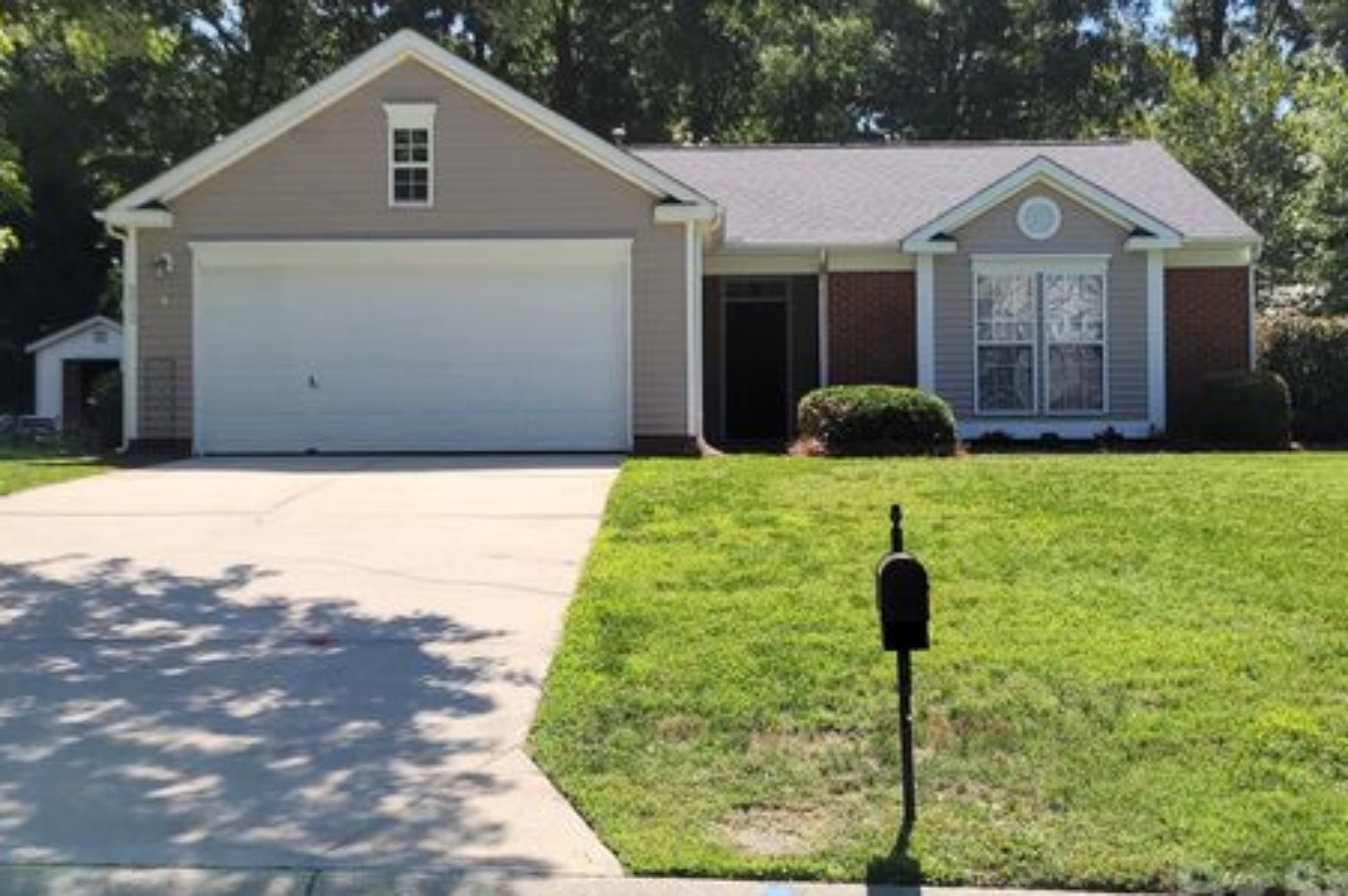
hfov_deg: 62.0
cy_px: 444
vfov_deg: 43.5
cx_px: 664
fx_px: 1122
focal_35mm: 30
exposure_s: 1/1632
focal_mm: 5.4
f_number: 1.8
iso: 40
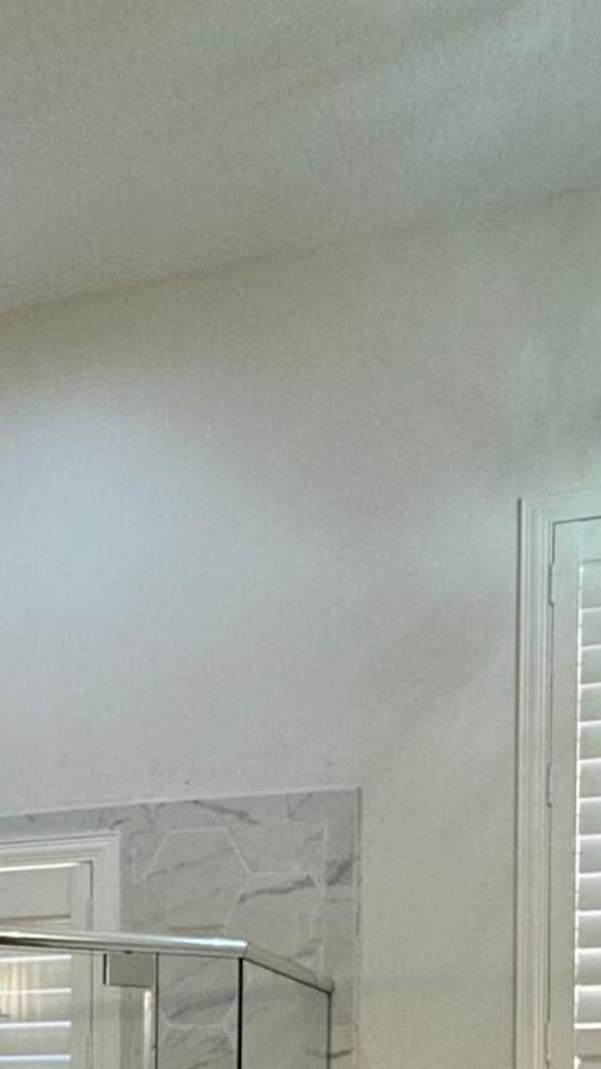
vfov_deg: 32.3
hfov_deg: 21.1
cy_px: 1205
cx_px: 82
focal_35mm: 56
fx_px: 1587
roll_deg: -0.1
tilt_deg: -0.7
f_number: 2.2
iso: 125
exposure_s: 1/120
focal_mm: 2.22
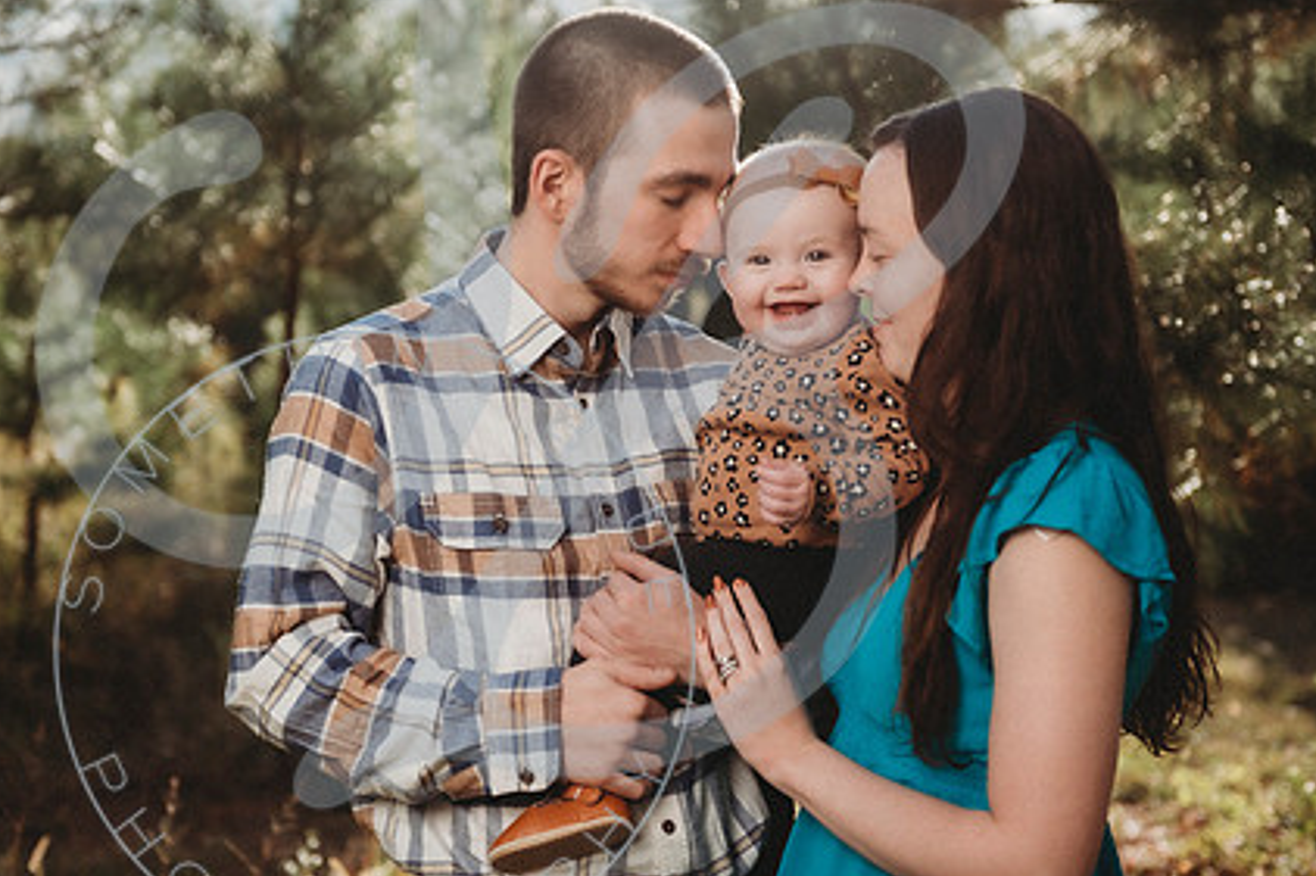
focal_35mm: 66
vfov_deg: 20.6
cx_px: 530
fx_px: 2412
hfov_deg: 30.4
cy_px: 388
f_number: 2.8
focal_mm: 48
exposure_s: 1/800
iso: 100
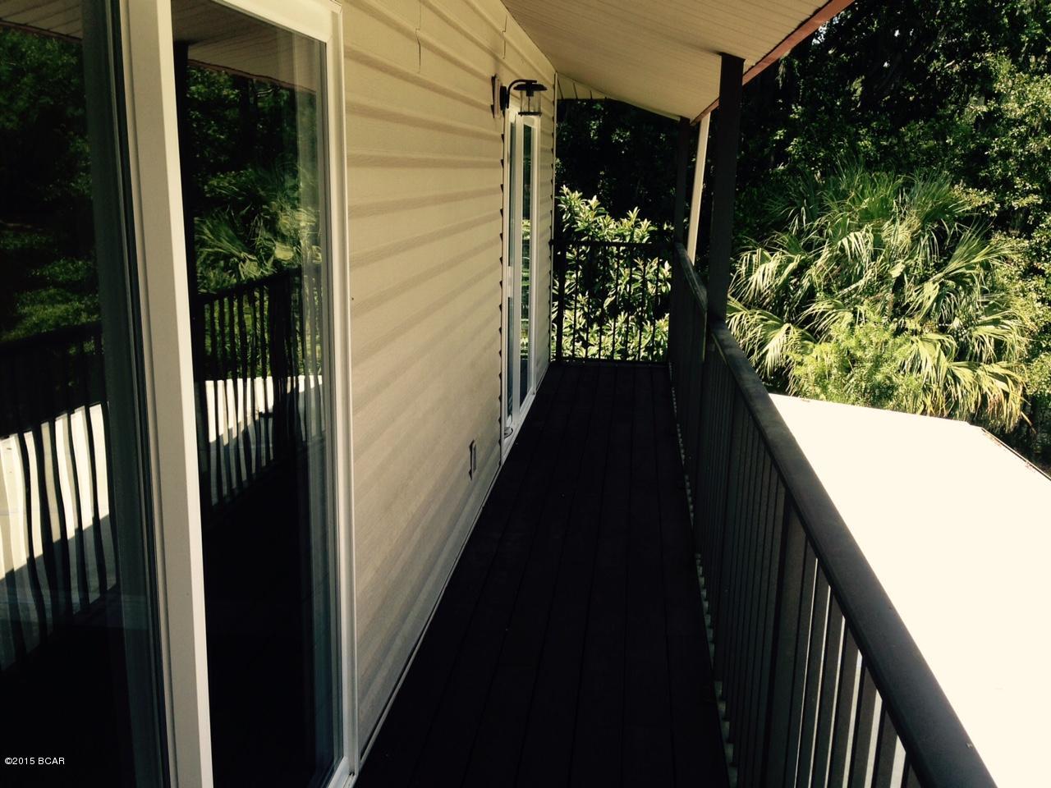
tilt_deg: -13.0
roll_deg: -0.8
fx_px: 1002
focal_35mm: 33
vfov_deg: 42.9
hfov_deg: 55.4
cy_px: 394
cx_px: 526
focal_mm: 4.12
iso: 50
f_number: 2.4
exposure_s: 1/423
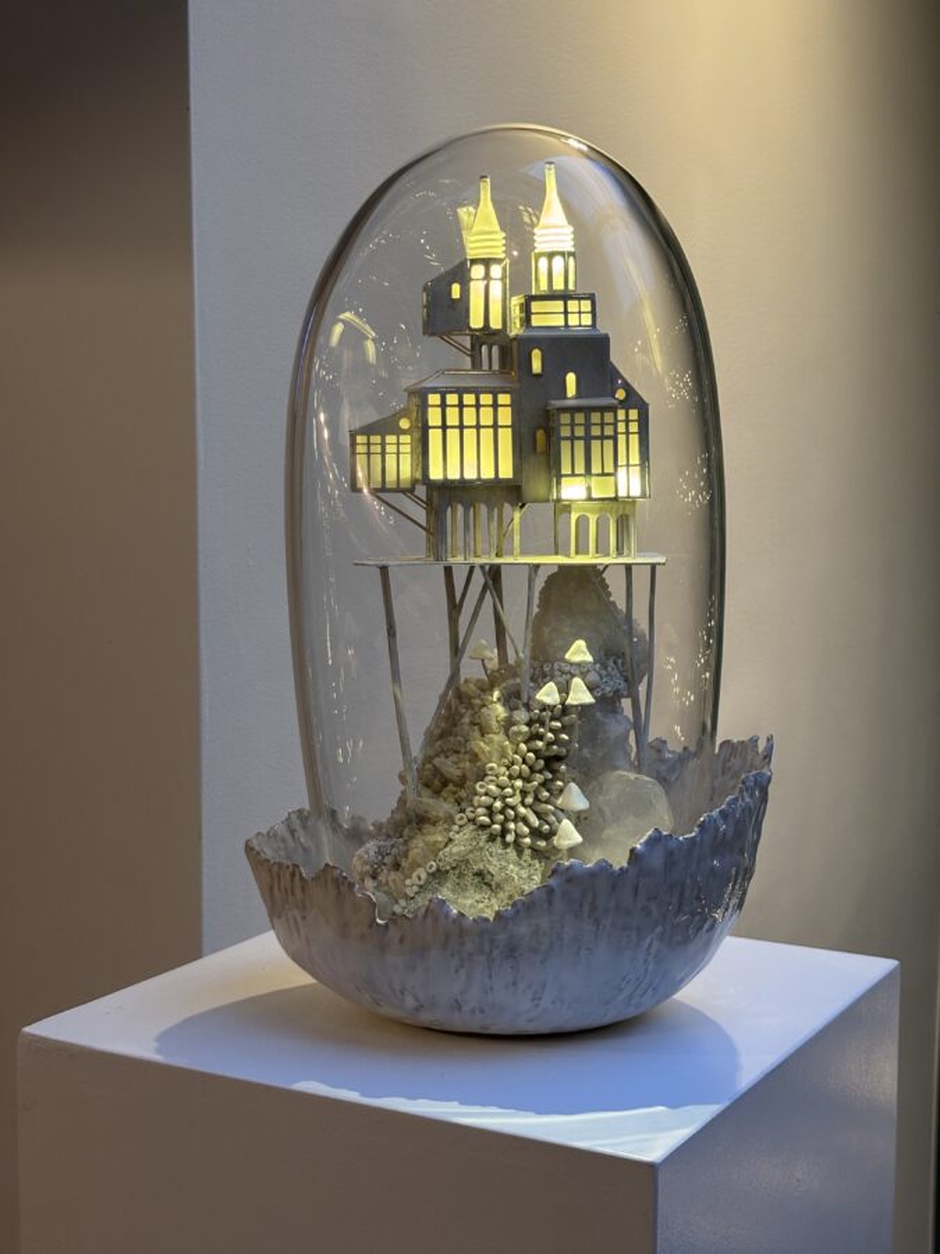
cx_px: 470
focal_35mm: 52
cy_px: 627
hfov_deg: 28.0
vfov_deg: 36.8
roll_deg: -0.5
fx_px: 1883
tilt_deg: -5.8
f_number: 1.6
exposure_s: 1/33
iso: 100
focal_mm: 5.96
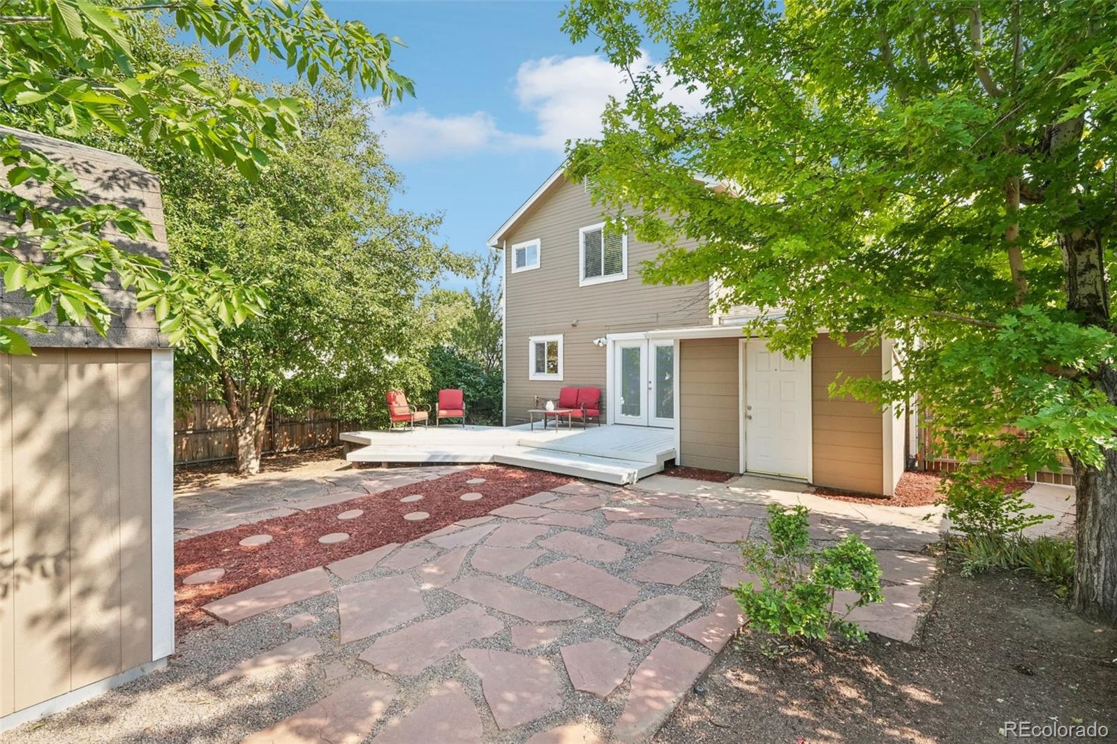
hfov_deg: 100.4
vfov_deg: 77.3
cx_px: 558
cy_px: 372
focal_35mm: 15
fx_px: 465
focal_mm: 10
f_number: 8
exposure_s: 1/200
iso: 800
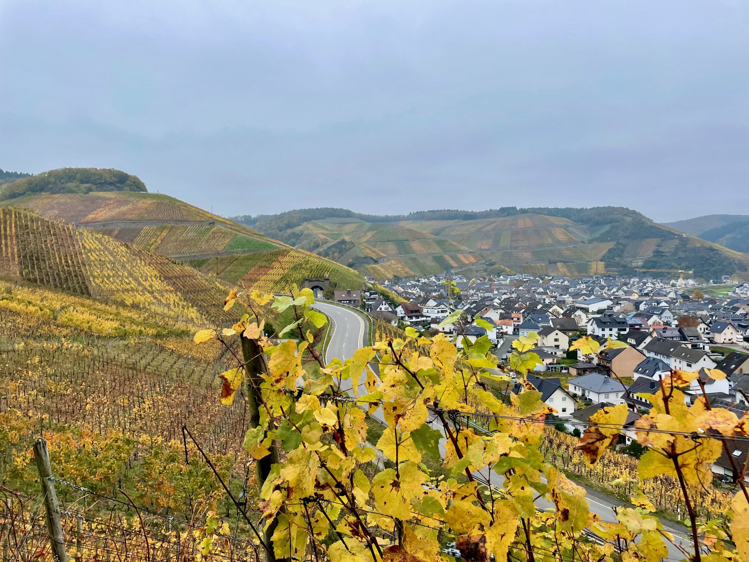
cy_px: 281
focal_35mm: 26
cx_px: 374
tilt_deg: -2.6
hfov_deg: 67.3
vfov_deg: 53.1
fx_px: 563
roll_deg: +0.7
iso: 32
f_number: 1.6
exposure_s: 1/694
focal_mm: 4.2
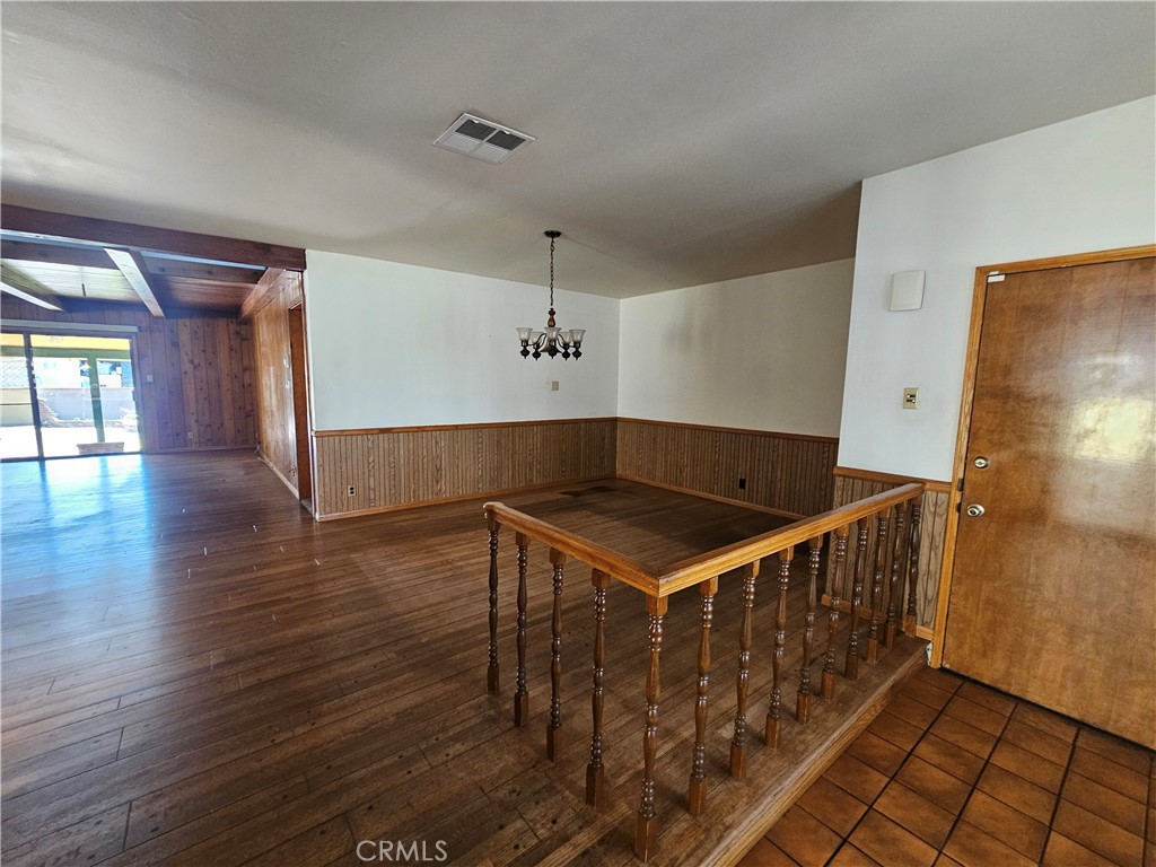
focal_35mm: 13
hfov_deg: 106.2
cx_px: 578
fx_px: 434
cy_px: 434
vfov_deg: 89.9
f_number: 2.2
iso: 320
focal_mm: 2.2
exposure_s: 1/40
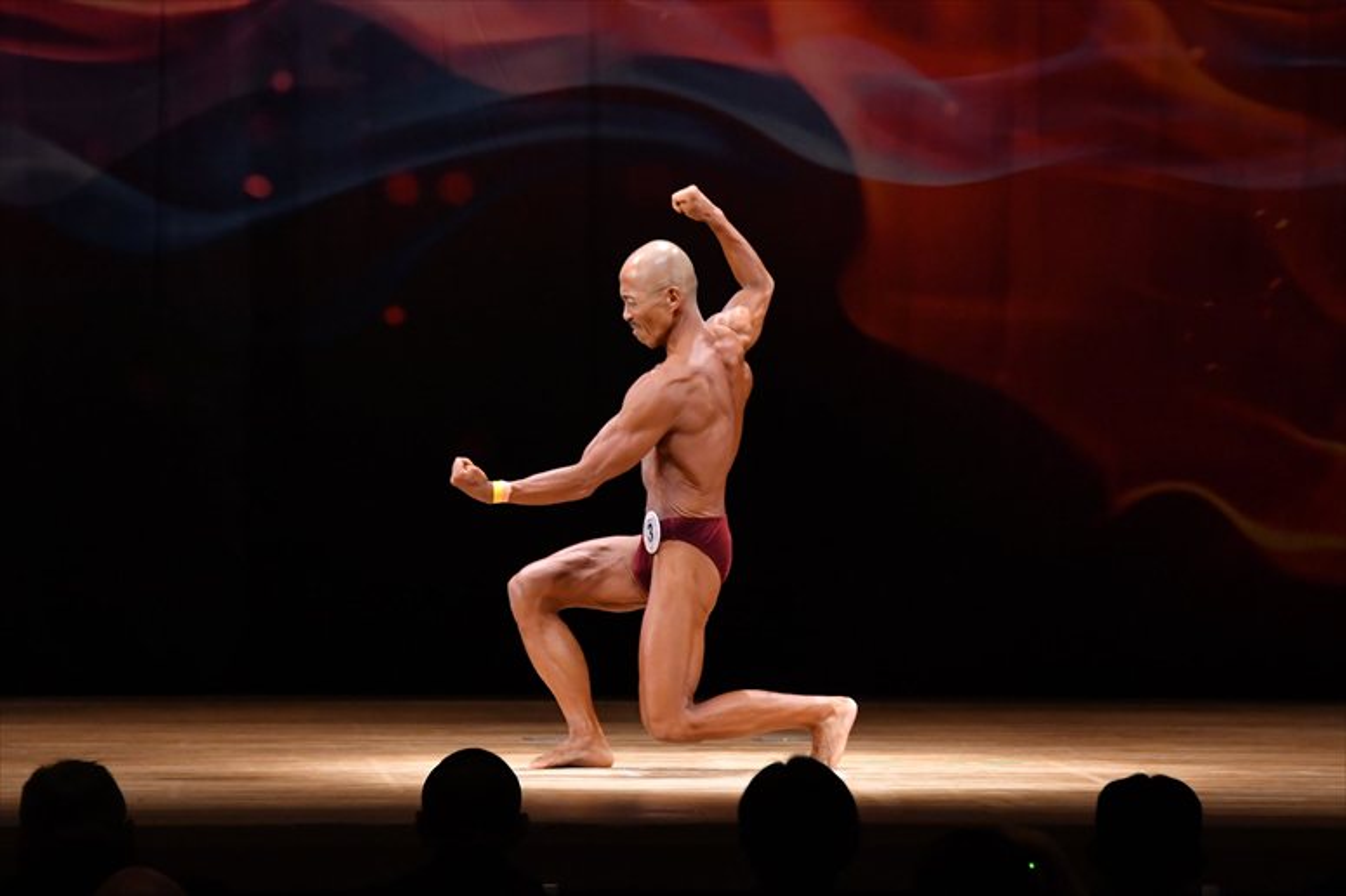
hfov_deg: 10.2
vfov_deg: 6.8
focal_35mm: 202
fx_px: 7549
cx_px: 673
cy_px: 448
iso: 4000
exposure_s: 1/400
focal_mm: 135
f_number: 5.6
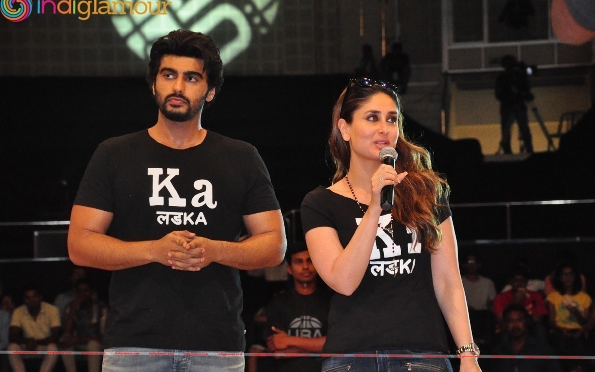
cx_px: 298
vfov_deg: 8.1
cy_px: 187
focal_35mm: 162
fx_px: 2620
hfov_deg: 13.0
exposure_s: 1/125
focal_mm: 105
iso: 3200
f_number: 5.6
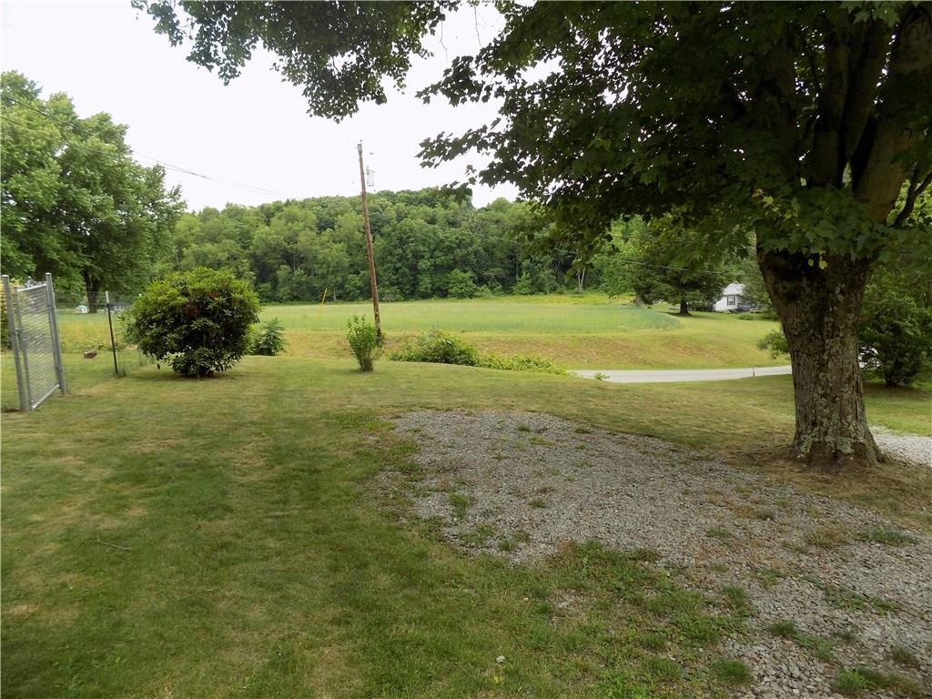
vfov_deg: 58.9
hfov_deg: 73.9
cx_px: 466
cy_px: 350
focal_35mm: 23
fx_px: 619
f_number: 3.1
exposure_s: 1/200
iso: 80
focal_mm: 4
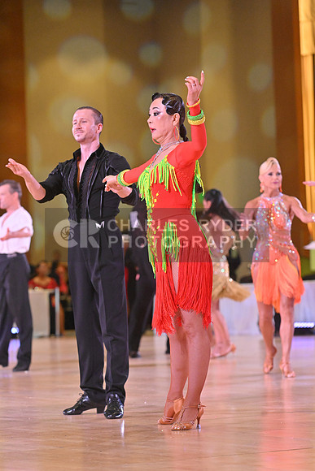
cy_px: 236
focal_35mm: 145
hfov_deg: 9.5
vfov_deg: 14.2
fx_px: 1902
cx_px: 158
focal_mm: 145
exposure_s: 1/400
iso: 4000
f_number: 5
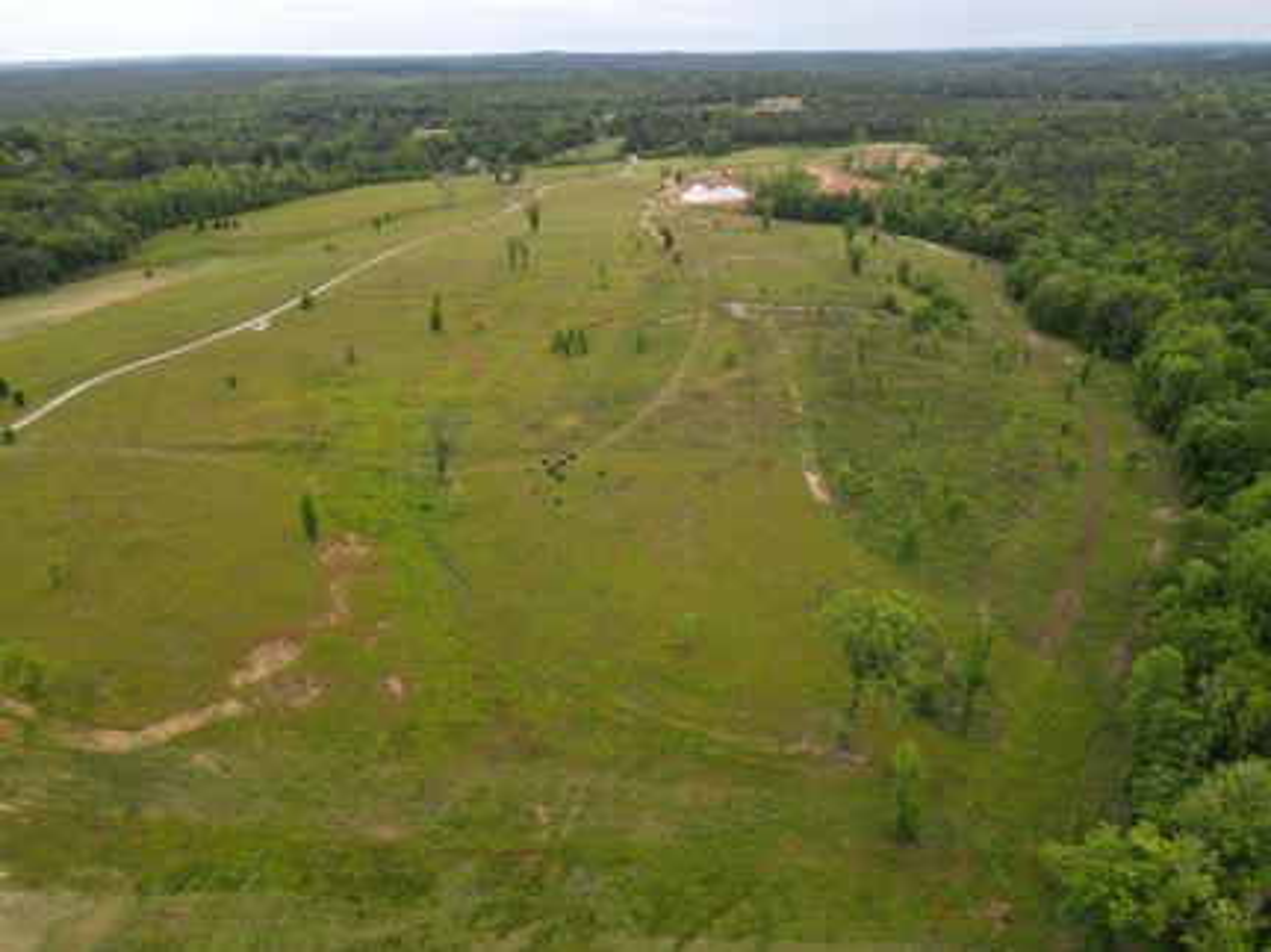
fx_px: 881
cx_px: 636
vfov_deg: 56.8
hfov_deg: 71.6
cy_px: 476
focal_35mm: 24
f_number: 2.8
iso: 110
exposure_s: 1/320
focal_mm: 4.5
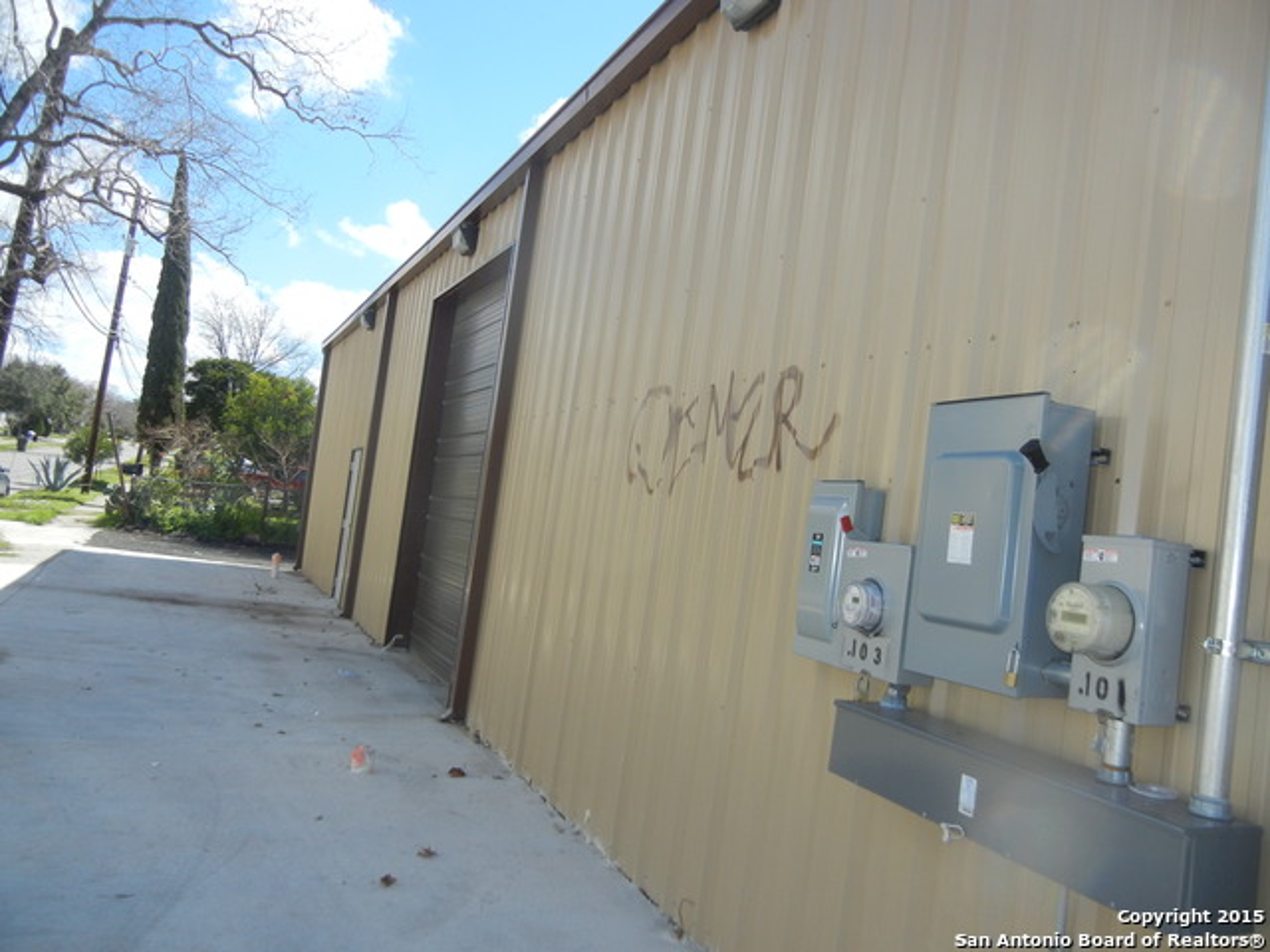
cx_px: 635
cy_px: 476
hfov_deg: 60.0
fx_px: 1101
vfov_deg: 46.8
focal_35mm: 30
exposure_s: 1/843
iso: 160
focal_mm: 5.4
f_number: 3.5
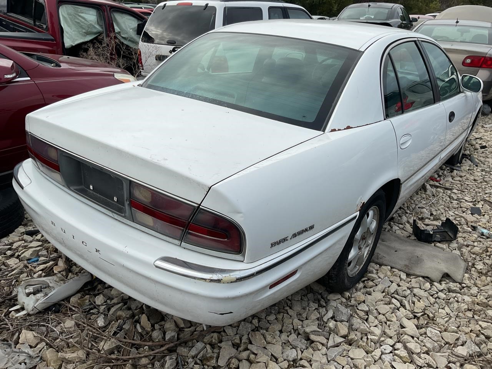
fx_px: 412
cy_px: 184
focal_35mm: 29
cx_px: 246
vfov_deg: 48.2
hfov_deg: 61.7
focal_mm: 3
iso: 16
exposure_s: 1/855
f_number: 1.8
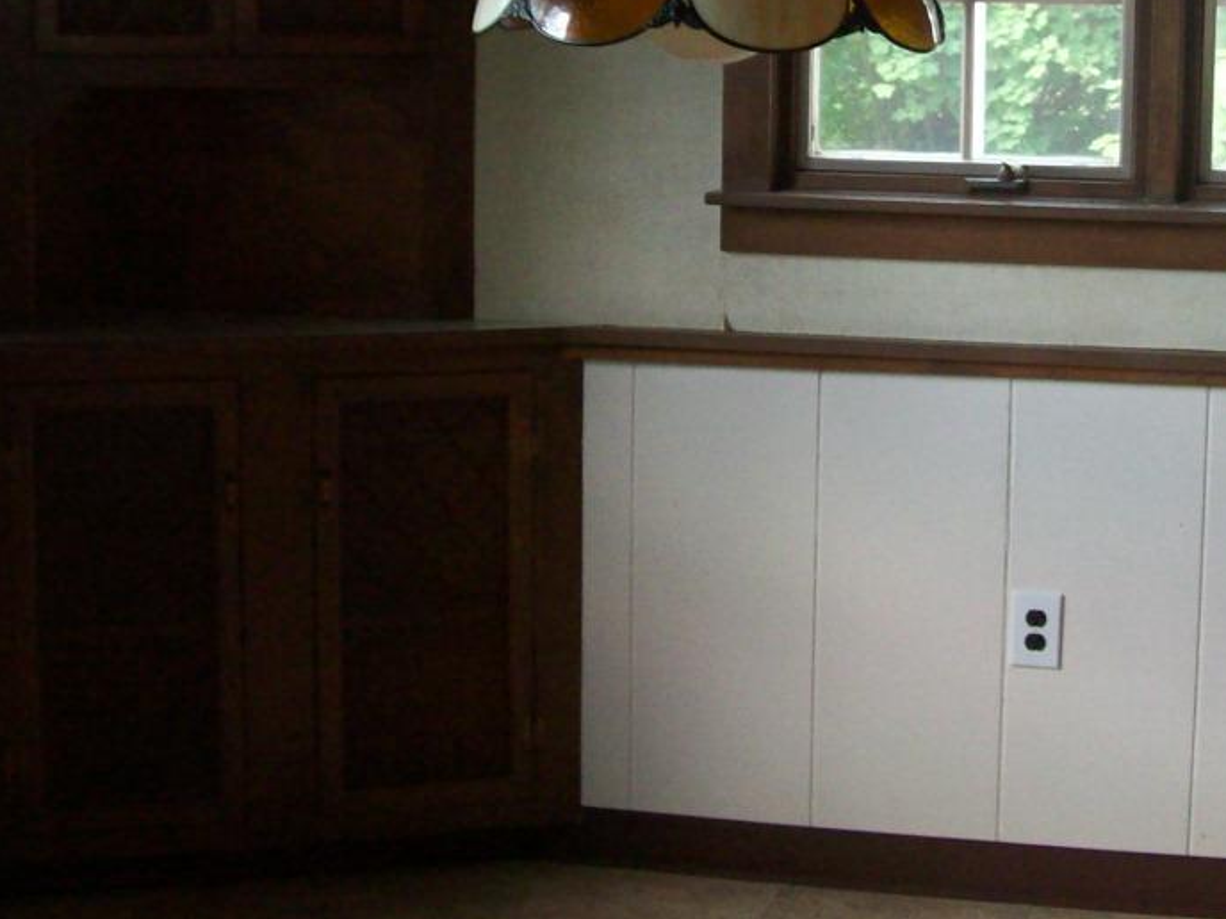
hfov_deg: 28.9
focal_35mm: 67
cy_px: 166
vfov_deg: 21.6
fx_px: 2373
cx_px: 766
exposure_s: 1/64
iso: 200
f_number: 2.7
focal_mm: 6
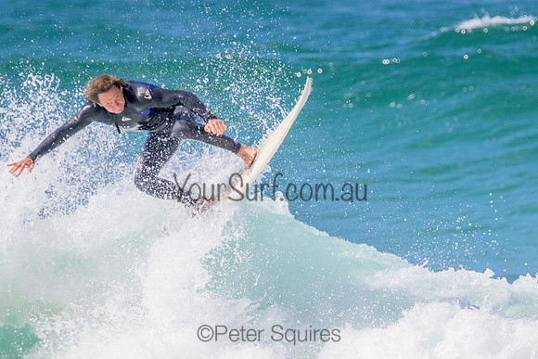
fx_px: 16349
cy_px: 229
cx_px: 368
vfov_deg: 1.3
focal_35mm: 1094
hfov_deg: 1.9
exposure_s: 1/1600
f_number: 11
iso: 800
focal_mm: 800
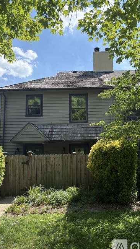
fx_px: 191
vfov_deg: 66.1
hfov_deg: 40.1
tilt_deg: +8.1
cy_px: 127
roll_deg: +0.4
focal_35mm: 29
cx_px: 78
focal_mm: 5.96
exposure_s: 1/1799
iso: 64
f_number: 1.6
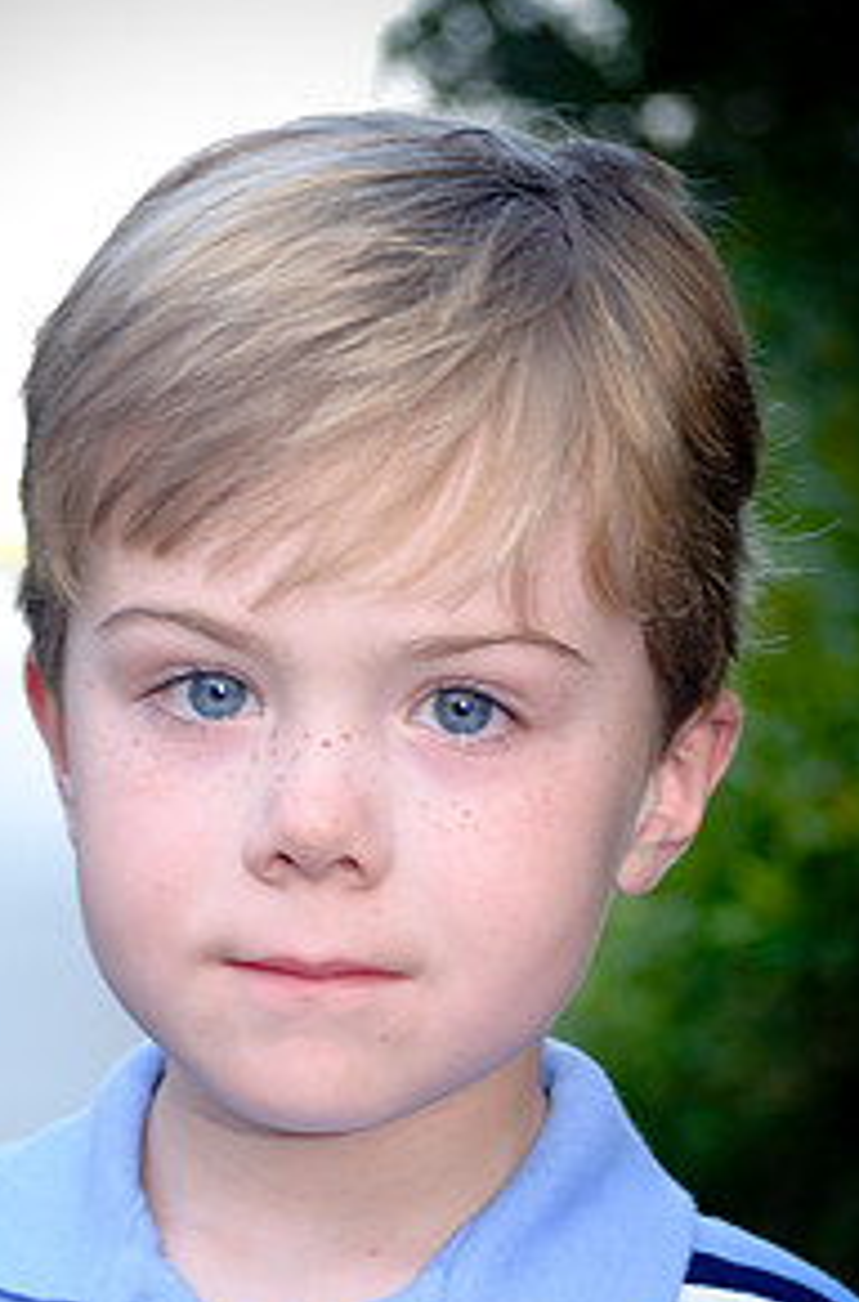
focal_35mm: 128
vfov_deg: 16.0
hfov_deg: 10.6
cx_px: 291
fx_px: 4606
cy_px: 980
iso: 200
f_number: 5
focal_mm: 55
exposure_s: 1/60
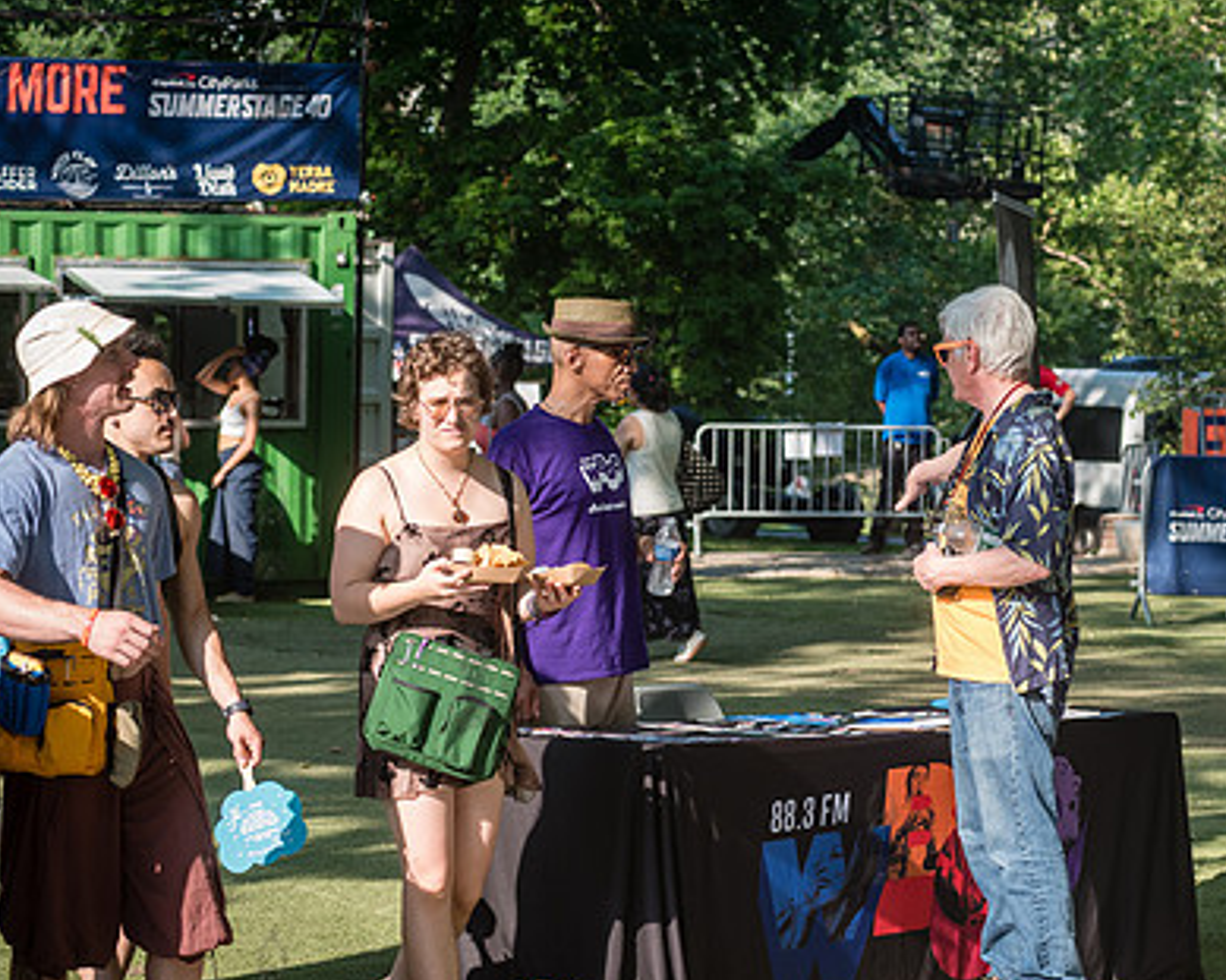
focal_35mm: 112
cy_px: 525
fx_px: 4063
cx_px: 879
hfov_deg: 17.1
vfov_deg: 13.8
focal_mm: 80
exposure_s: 1/320
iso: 200
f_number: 5
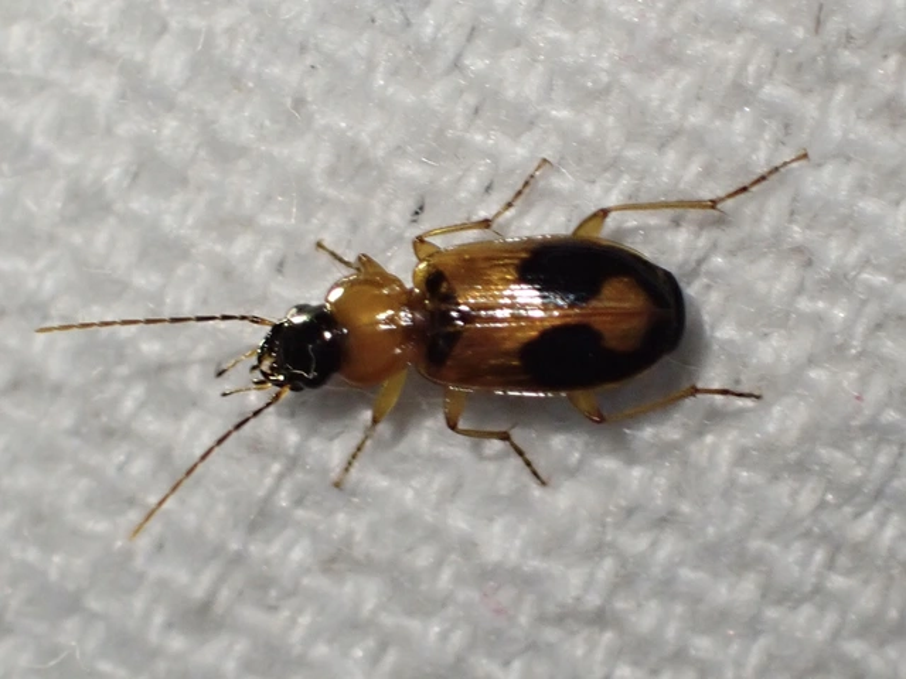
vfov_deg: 14.8
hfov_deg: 19.6
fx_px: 2617
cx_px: 453
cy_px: 340
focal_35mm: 100
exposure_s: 1/125
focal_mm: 18
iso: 500
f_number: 4.9
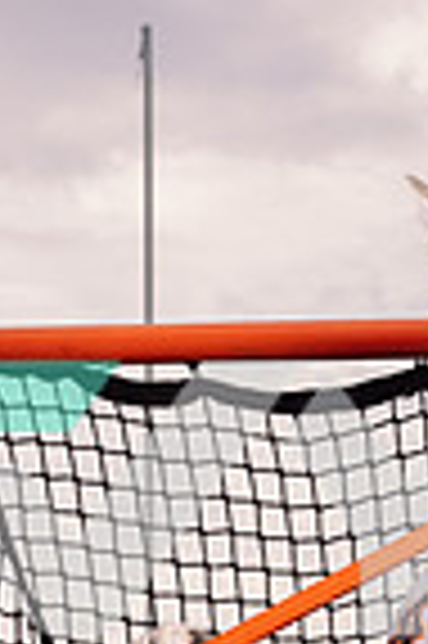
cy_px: 820
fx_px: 1859
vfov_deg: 18.4
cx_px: 523
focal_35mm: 104
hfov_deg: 12.8
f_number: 7.1
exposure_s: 1/200
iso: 64
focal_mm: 33
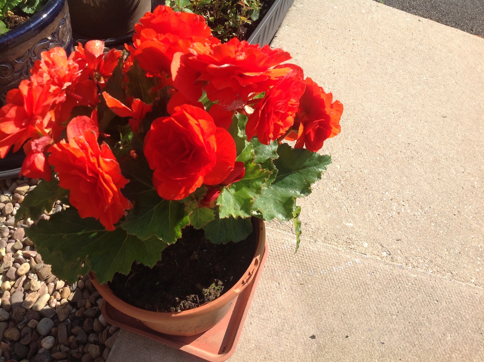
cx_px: 242
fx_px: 489
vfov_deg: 40.6
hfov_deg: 52.7
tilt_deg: -56.2
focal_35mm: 35
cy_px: 181
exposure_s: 1/889
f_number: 2.4
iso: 50
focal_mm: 4.28
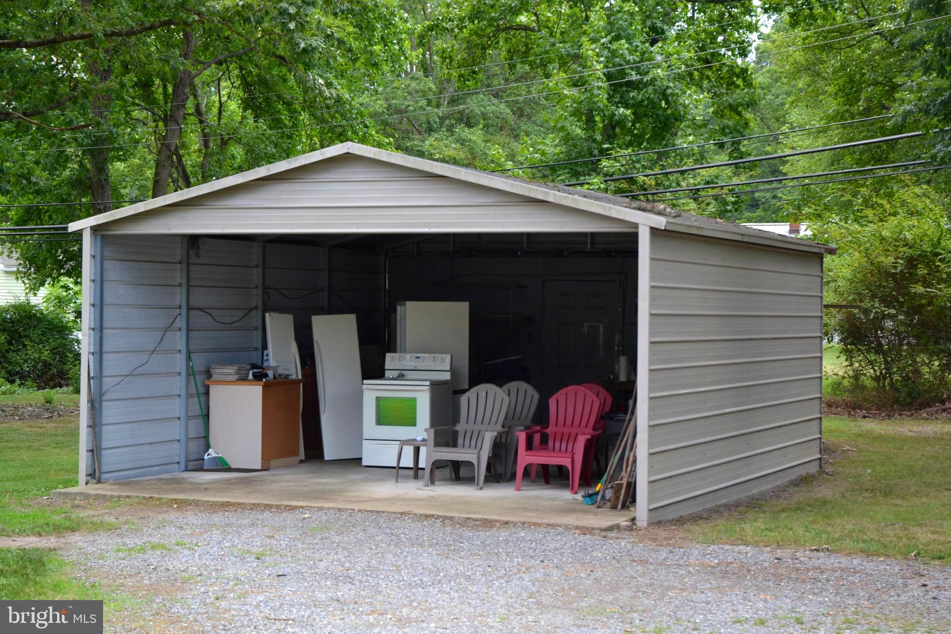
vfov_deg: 19.7
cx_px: 476
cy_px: 317
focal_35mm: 69
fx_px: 1822
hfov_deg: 29.2
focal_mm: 46
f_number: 5.6
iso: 280
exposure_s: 1/125
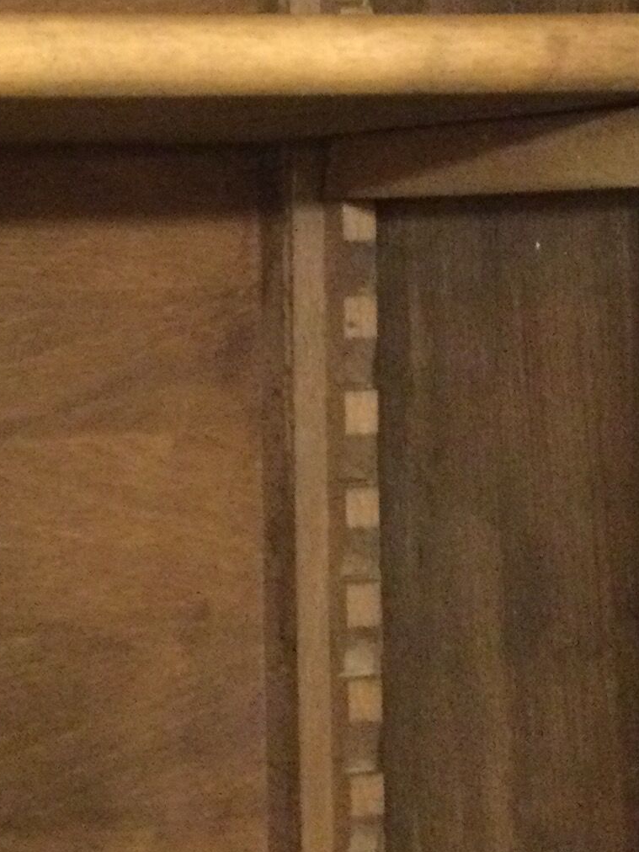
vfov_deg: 19.6
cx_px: 61
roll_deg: +1.4
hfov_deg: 14.6
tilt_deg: +1.4
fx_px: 2461
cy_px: 269
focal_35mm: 100
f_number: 2.4
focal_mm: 3.3
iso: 800
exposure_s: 1/17
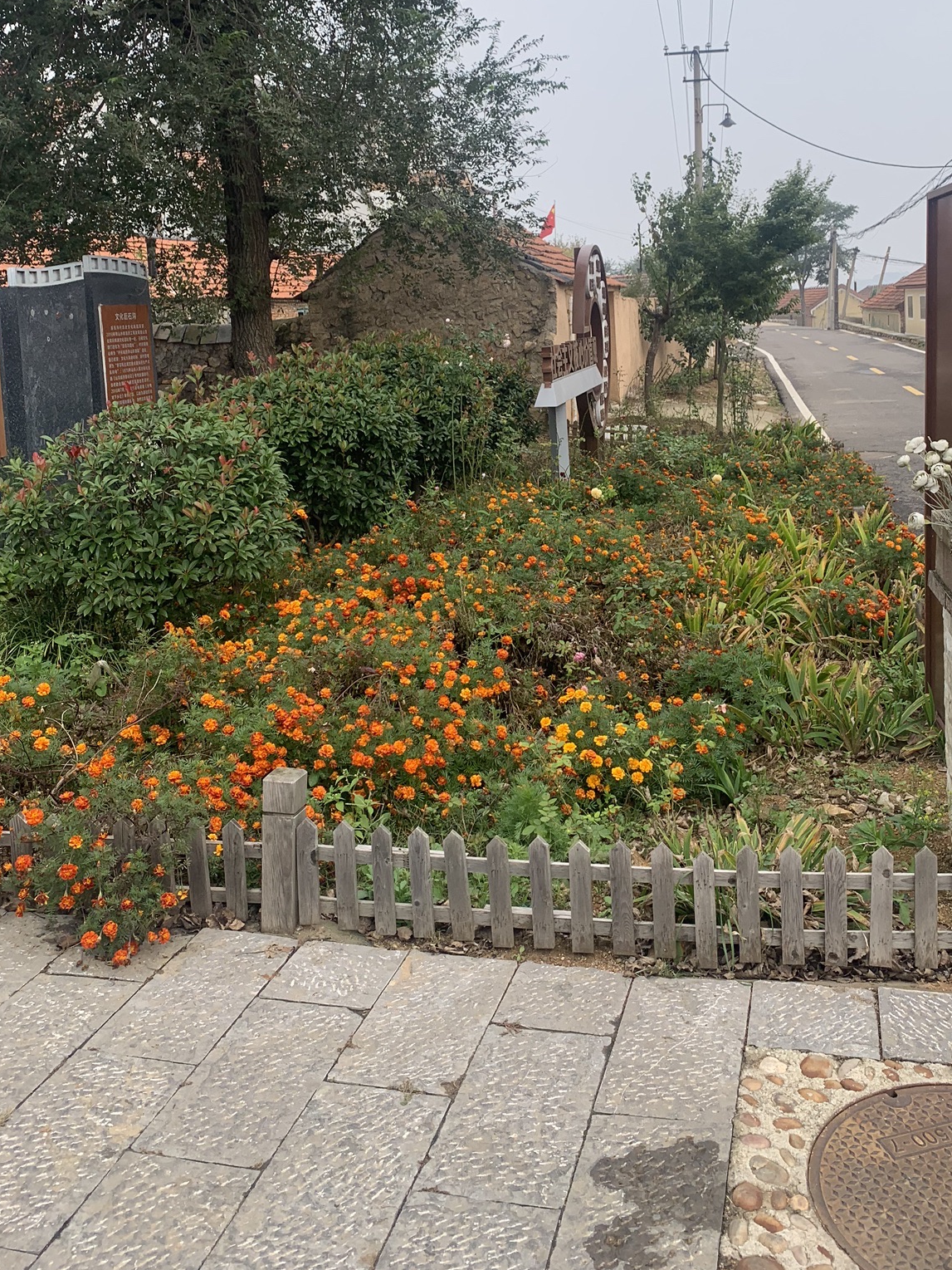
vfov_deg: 53.2
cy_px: 459
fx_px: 1247
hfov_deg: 41.7
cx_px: 539
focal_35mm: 34
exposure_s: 1/1235
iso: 25
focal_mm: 4.25
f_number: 1.8
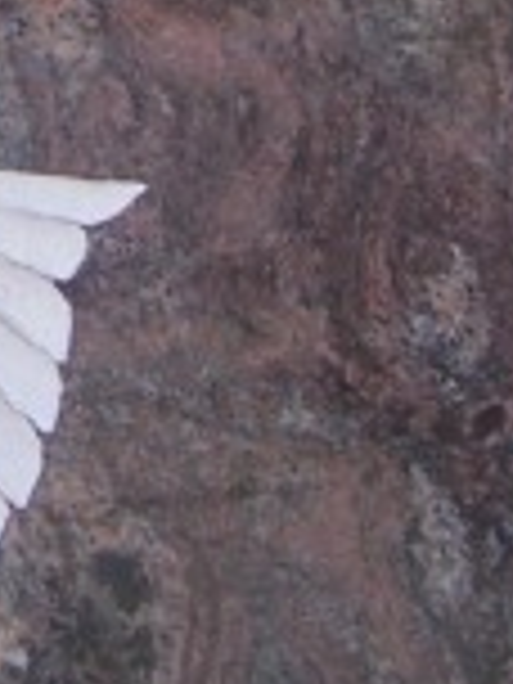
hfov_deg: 7.4
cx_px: -86
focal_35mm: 200
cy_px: -194
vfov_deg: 9.7
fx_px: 3952
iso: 80
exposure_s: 1/320
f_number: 2.8
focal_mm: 6.3
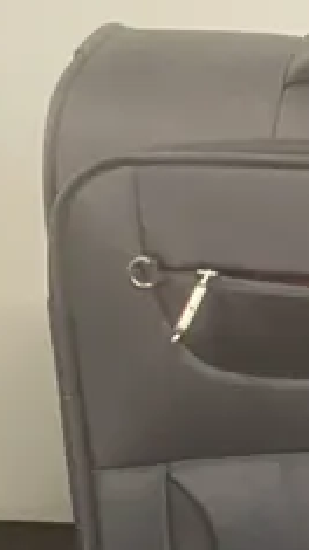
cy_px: 559
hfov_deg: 8.0
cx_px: 868
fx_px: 1939
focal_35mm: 133
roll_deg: -2.5
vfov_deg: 15.8
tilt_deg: -26.9
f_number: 1.8
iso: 320
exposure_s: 1/50
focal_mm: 3.99
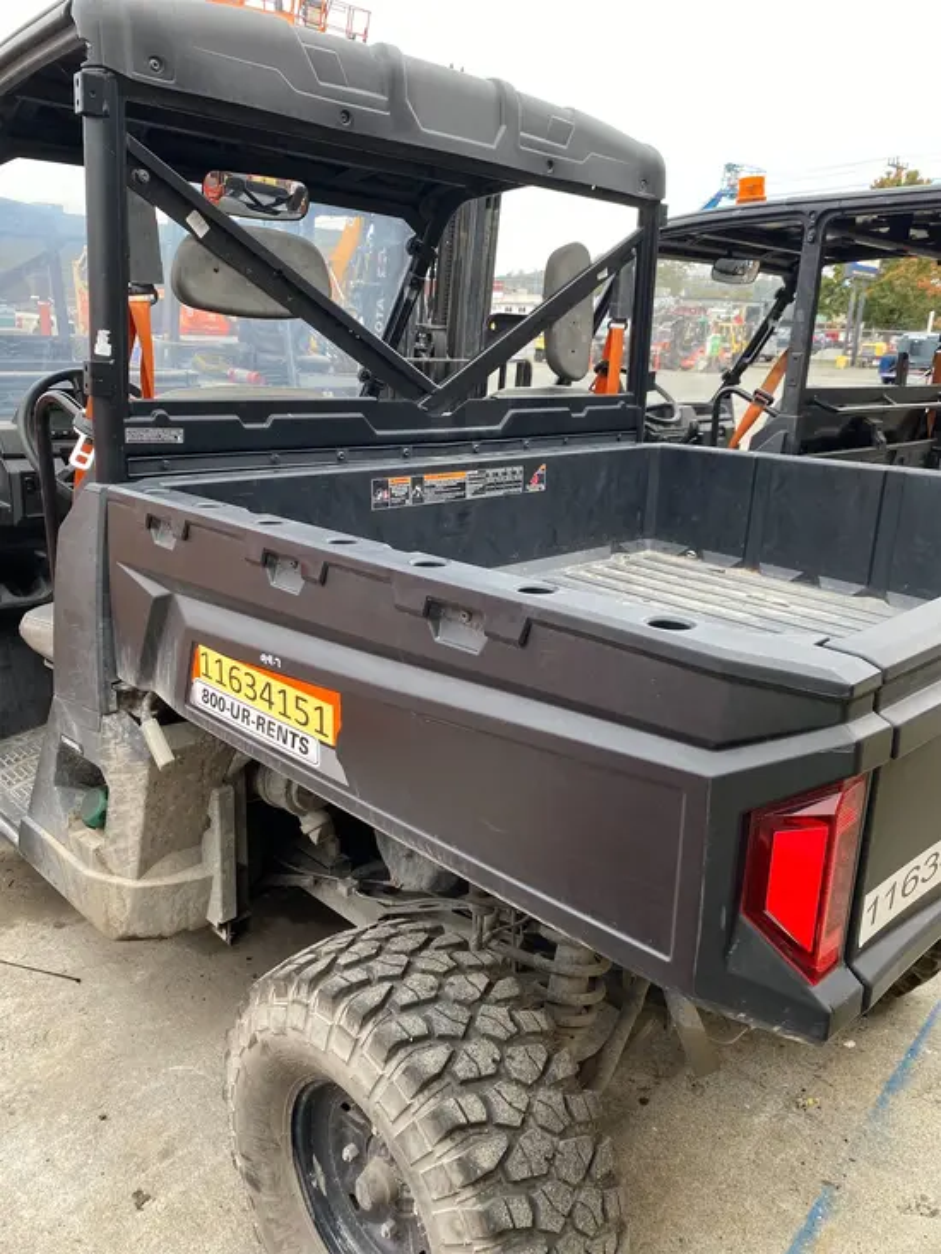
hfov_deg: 53.1
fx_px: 942
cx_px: 470
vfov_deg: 67.3
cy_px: 627
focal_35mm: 26
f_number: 1.8
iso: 32
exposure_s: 1/170
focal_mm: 4.25
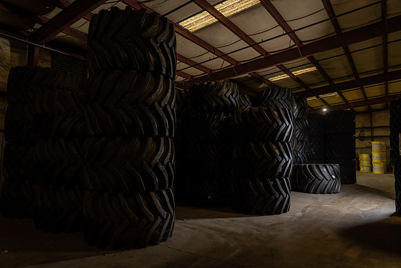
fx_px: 267
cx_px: 200
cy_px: 134
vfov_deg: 53.2
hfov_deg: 73.7
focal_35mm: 24
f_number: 4
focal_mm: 24
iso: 1000
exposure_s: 1/60
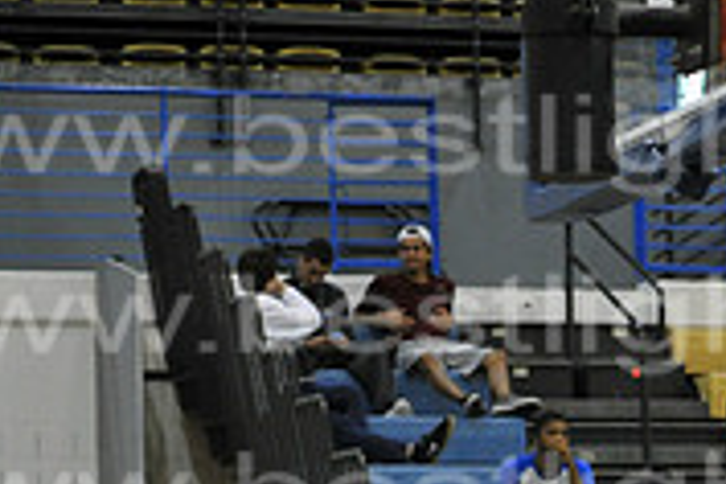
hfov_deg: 8.9
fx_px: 4618
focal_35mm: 229
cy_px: 771
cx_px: 783
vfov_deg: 5.9
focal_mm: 70
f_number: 3.2
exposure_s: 1/400
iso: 4000
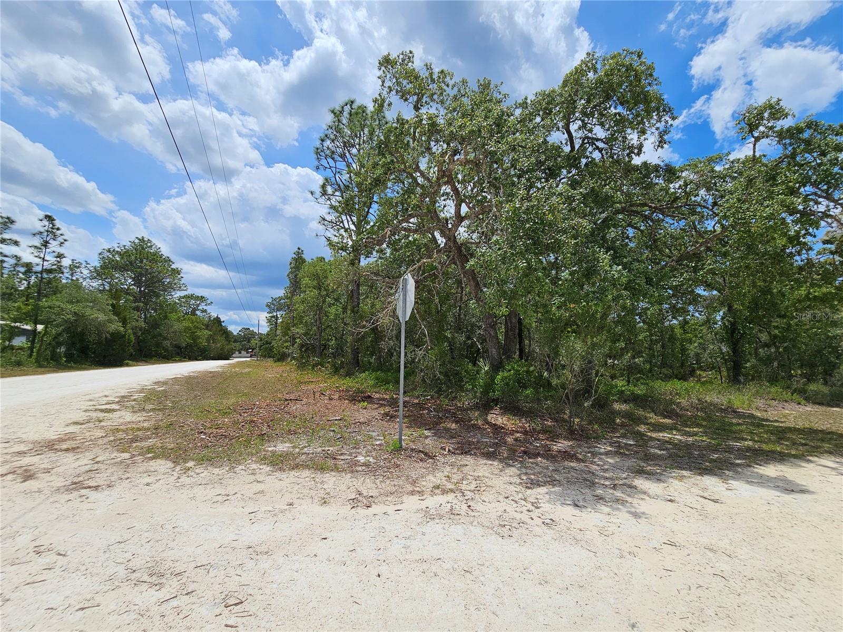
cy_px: 316
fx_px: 317
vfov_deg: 89.9
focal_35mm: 13
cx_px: 422
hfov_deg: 106.2
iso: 50
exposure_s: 1/5007
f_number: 2.2
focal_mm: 2.2
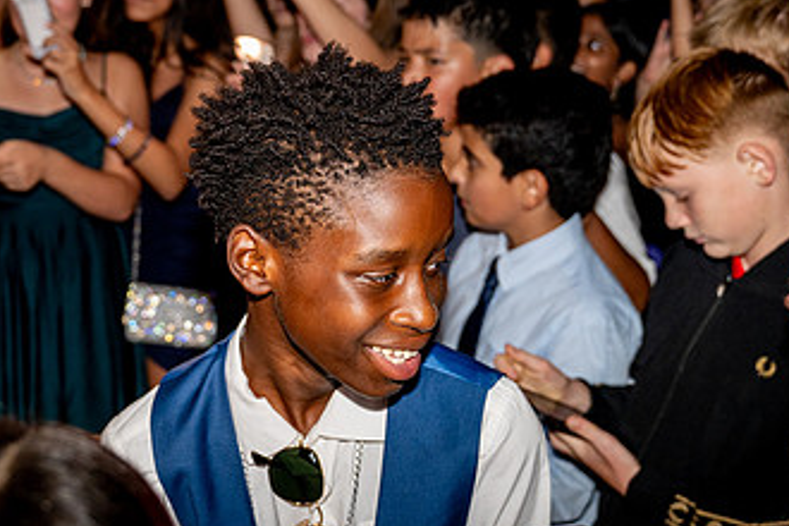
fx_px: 1424
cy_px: 176
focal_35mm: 65
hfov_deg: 30.5
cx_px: 215
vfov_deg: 20.8
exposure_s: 1/80
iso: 1250
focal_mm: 37
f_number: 4
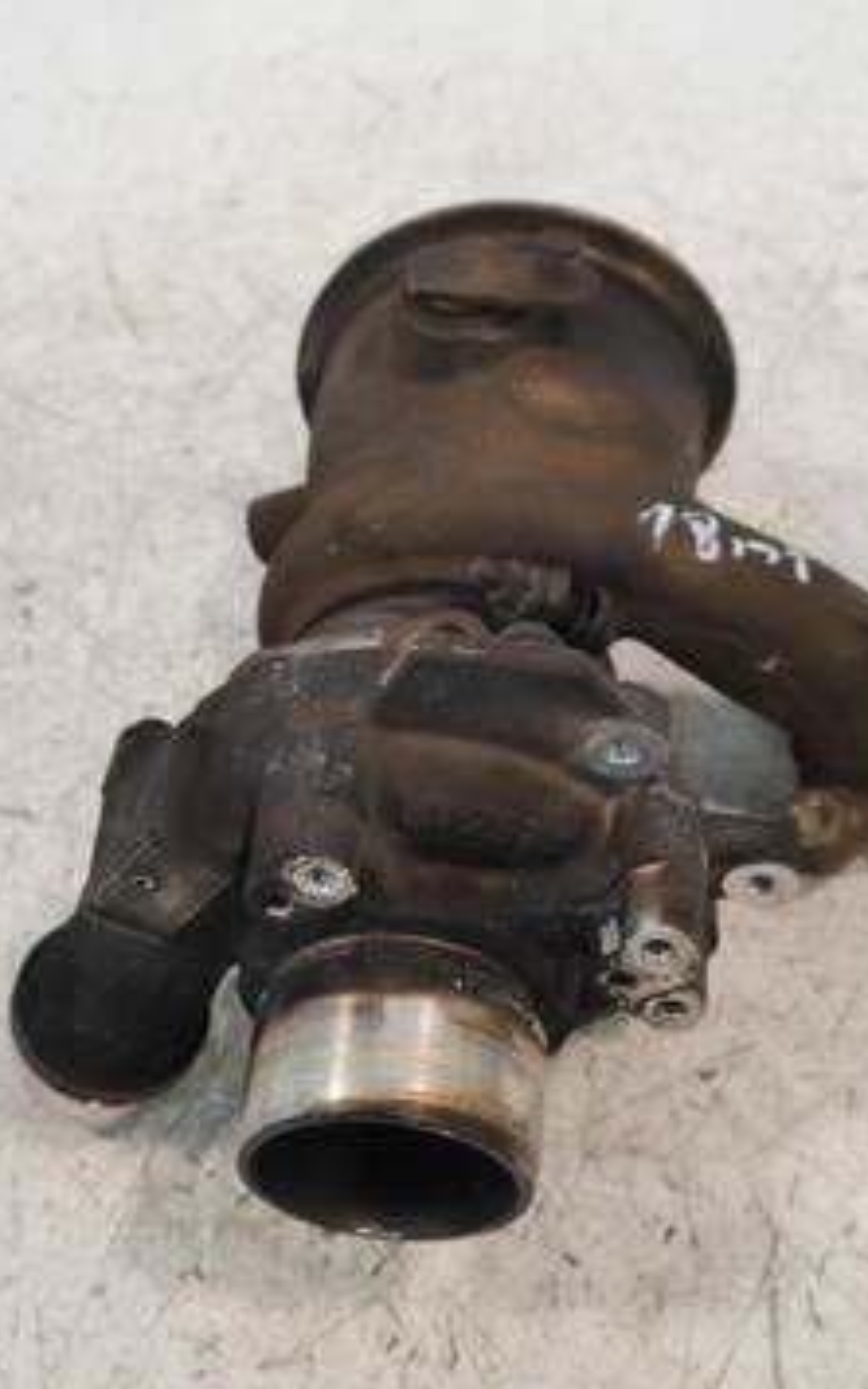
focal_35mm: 43
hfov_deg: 29.9
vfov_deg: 46.2
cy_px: 696
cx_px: 418
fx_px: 1627
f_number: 3.6
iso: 800
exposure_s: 1/125
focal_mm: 15
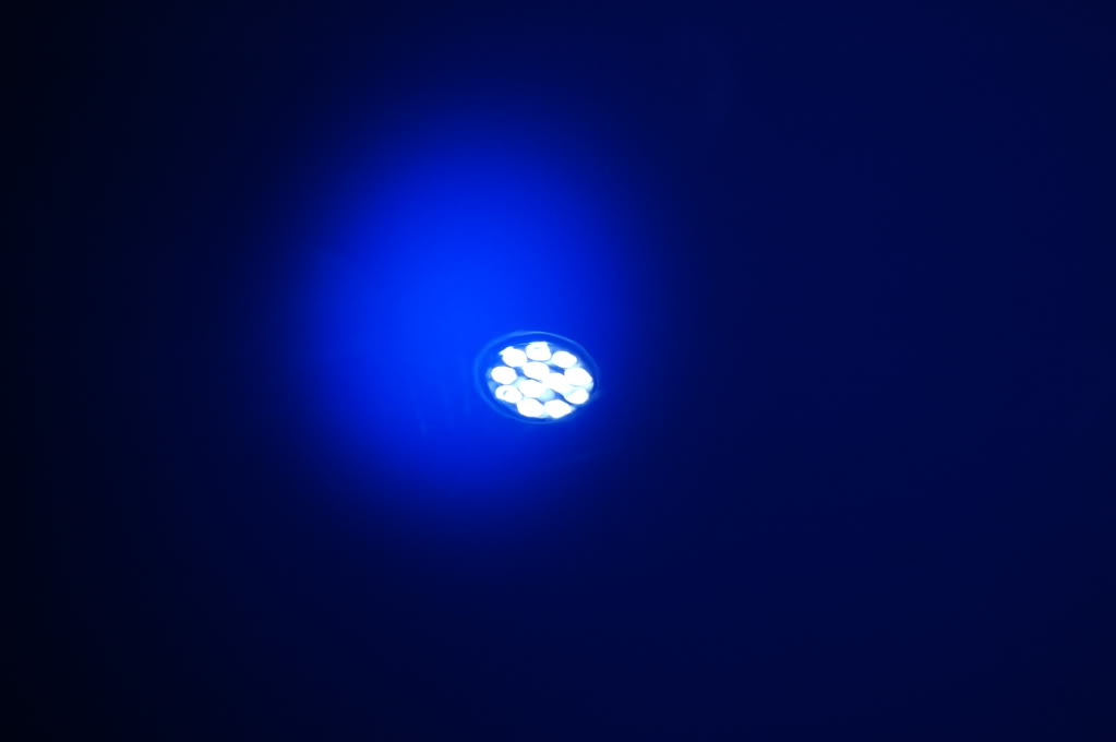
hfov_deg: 41.1
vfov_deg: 28.0
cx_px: 558
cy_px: 371
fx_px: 1487
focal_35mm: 48
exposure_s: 1/80
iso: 400
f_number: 4.5
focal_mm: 32
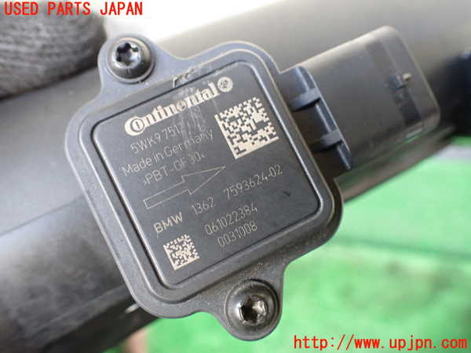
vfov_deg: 46.8
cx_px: 236
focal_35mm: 30
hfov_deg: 60.0
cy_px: 176
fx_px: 408
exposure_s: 1/80
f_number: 2.3
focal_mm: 5.4
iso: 800
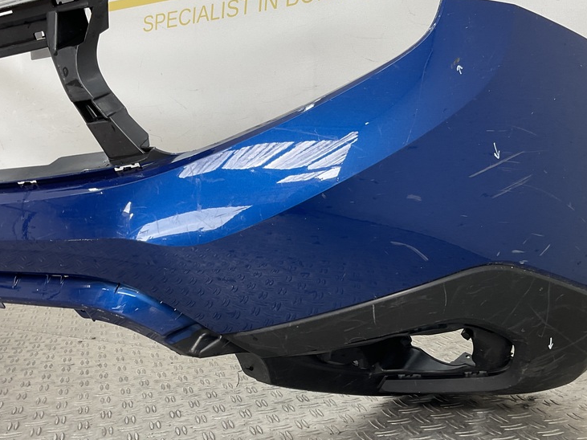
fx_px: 678
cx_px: 273
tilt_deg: -8.9
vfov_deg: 35.9
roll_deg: +2.4
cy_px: 244
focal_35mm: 40
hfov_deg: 46.8
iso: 20
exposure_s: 1/120
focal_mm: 3
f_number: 1.8
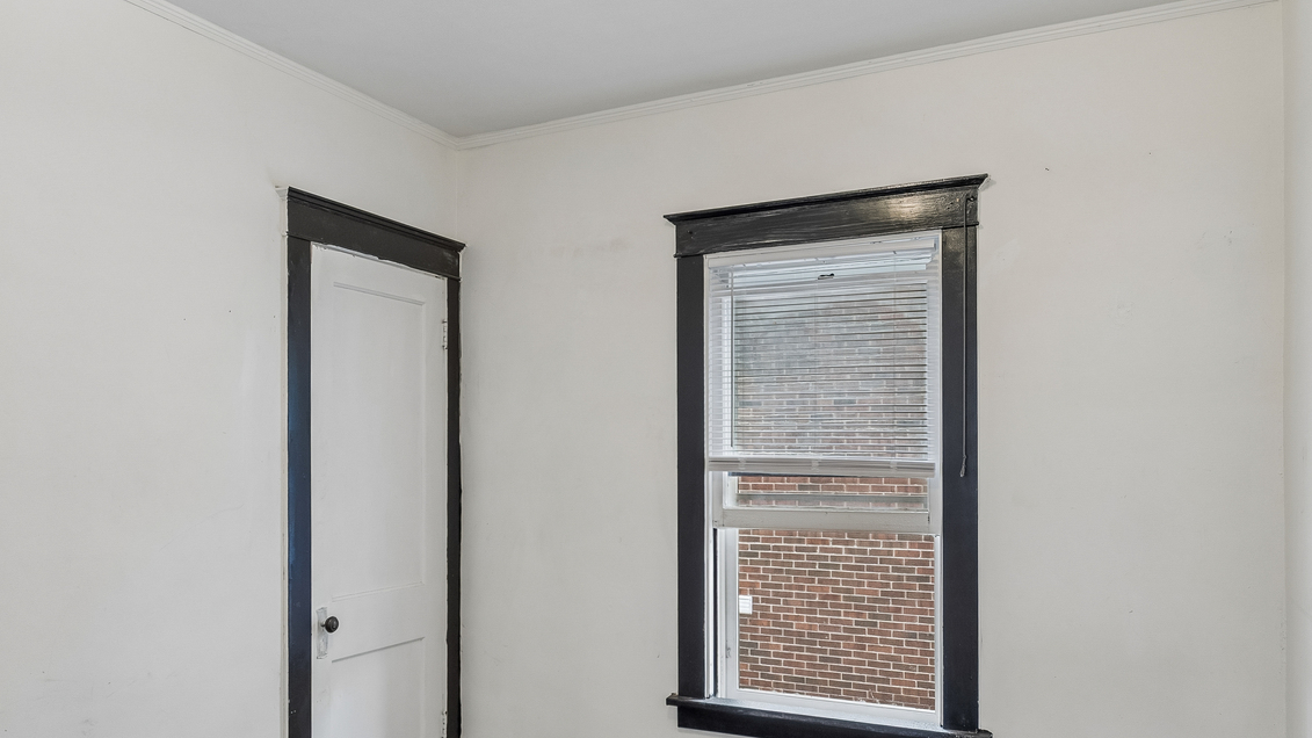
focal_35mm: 27
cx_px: 606
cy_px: 504
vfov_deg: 42.2
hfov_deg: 69.8
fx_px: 939
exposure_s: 1/10
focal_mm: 12
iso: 250
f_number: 8
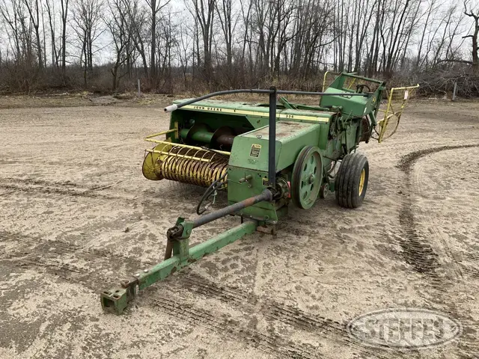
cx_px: 240
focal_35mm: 29
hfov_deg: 61.7
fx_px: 401
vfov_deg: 48.2
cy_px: 180
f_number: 1.8
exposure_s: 1/158
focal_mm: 3
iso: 20
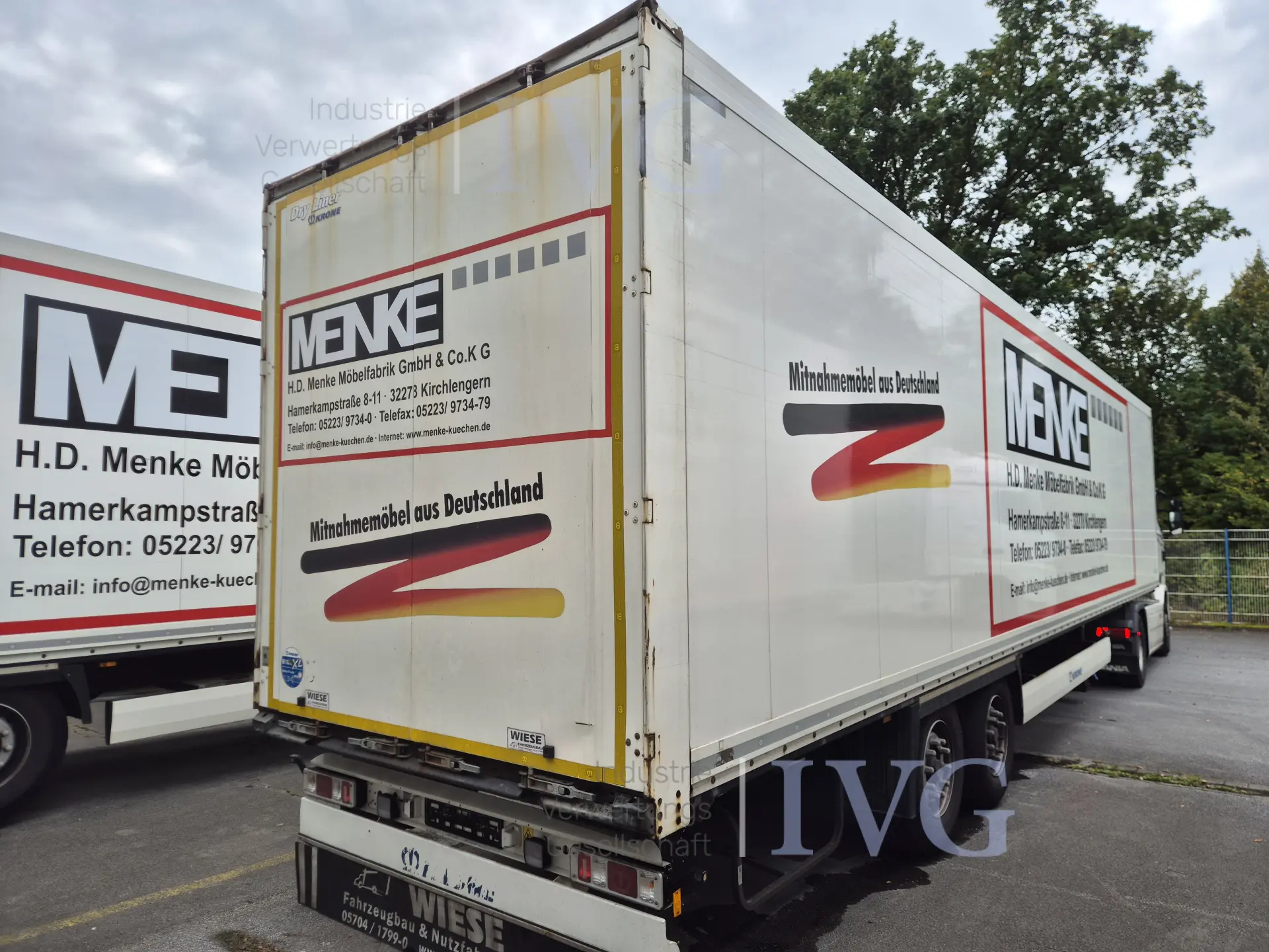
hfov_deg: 73.9
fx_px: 843
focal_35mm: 23
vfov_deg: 58.9
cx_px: 634
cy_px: 476
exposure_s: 1/894
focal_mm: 5.4
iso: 25
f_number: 1.8
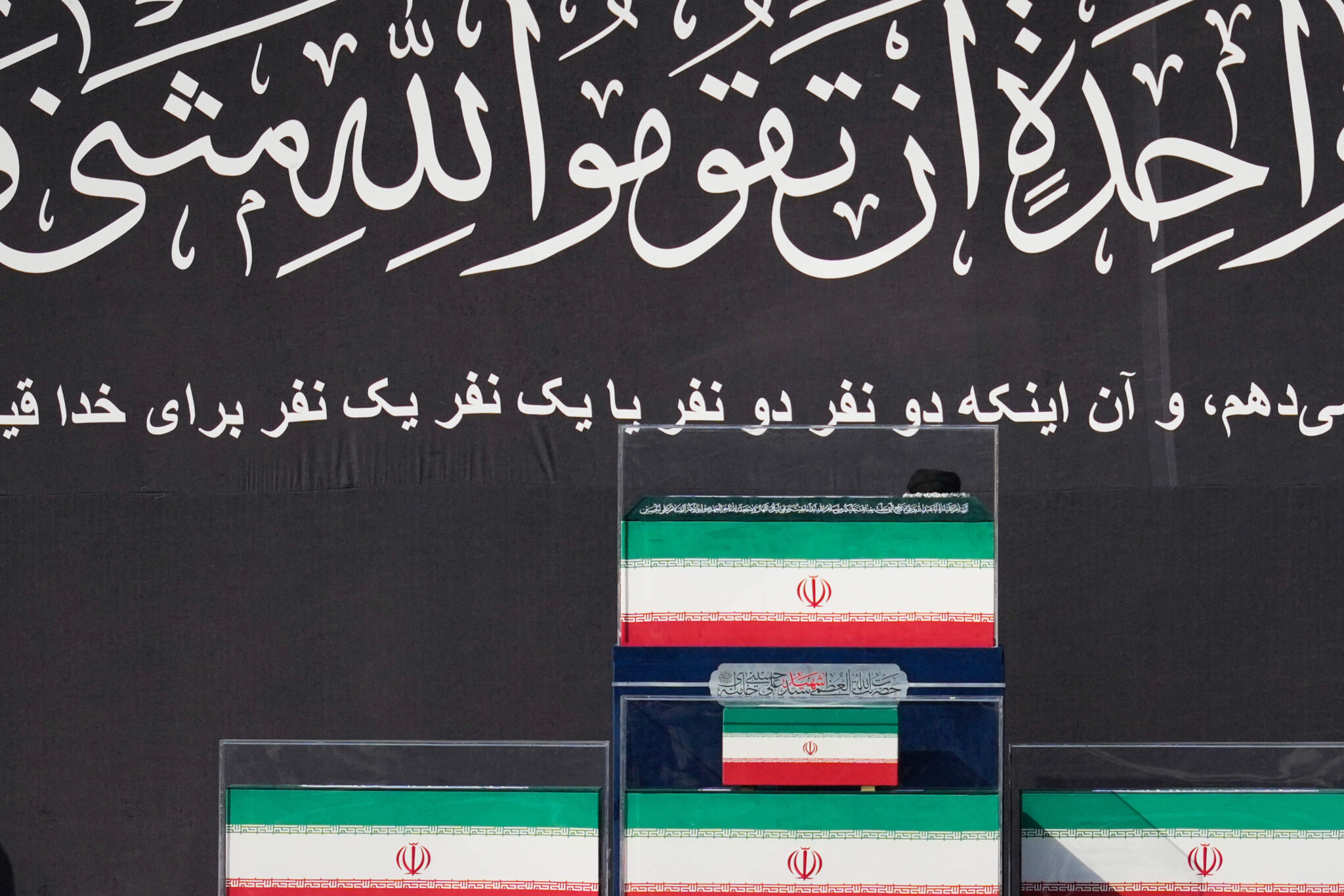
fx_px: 18668
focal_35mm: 500
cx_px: 814
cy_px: 504
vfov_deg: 2.8
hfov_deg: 4.1
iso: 400
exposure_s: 1/12800
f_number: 3.2
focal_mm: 400
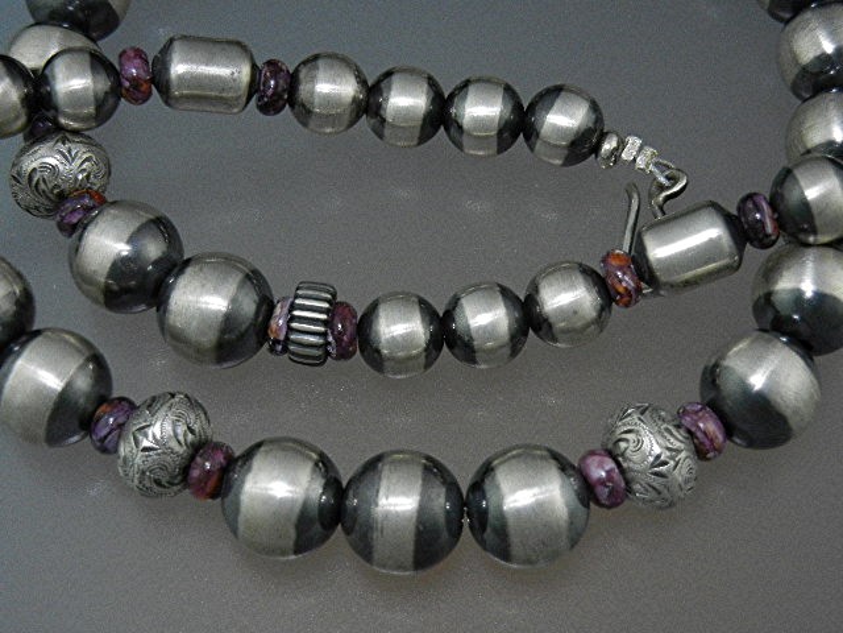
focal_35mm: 68
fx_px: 1656
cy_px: 316
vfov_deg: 21.6
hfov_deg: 28.6
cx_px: 422
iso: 800
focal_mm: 12.2
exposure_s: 1/30
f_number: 8.2
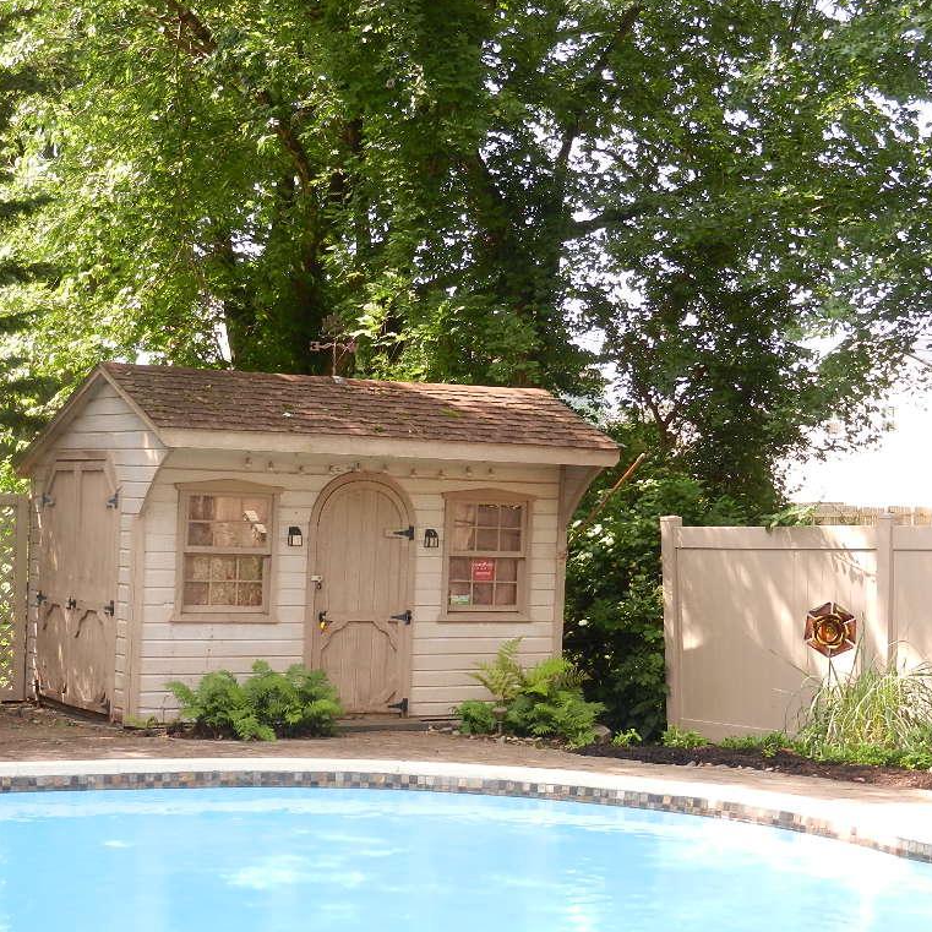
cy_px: 463
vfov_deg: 27.3
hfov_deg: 27.3
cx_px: 409
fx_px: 1919
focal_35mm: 63
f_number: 4.4
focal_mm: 9.4
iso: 160
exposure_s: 1/160
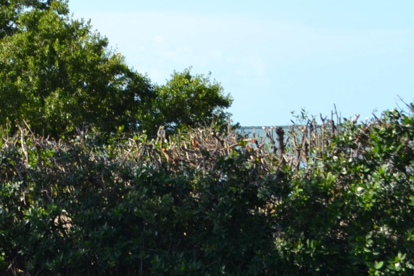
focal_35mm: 140
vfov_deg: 9.7
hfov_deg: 13.9
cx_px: -167
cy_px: 22
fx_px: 1610
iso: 100
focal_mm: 26
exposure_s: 1/200
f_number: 7.1
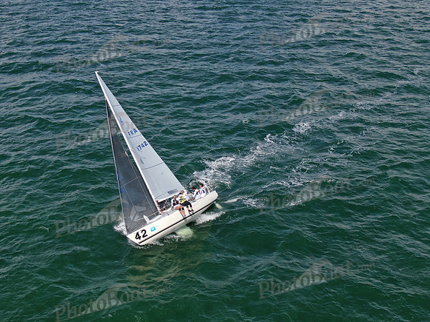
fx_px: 596
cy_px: 161
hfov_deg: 39.7
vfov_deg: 30.3
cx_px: 215
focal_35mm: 48
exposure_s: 1/1000
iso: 100
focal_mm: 8.6
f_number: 3.8
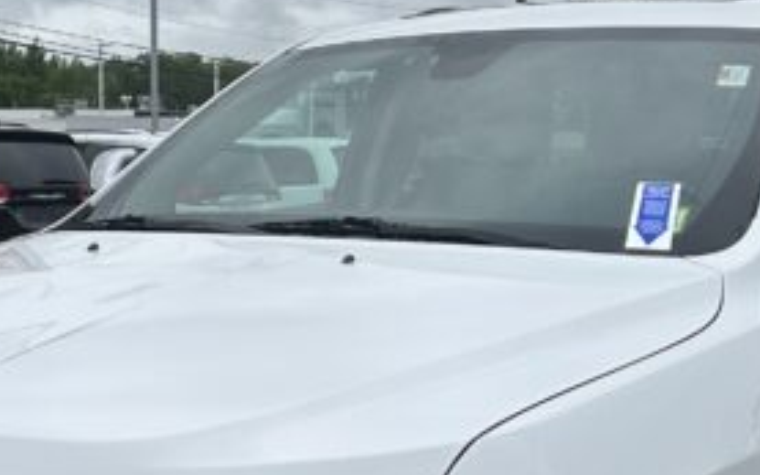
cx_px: 307
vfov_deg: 12.7
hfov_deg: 20.4
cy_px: 398
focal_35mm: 102
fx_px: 2112
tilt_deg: -10.2
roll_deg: -0.4
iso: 50
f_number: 1.5
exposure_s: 1/2632
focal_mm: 5.7
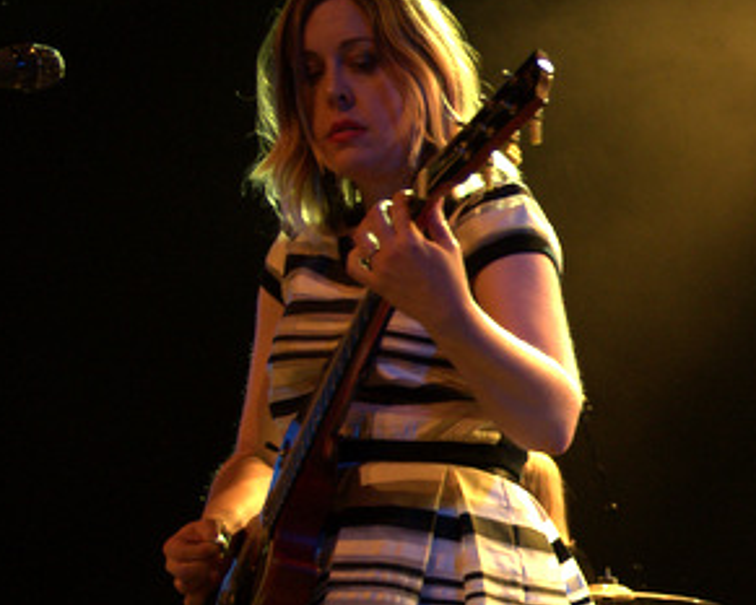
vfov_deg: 15.1
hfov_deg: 18.3
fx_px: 2264
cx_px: 816
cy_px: 484
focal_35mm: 101
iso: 800
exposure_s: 1/80
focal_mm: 29
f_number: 2.8
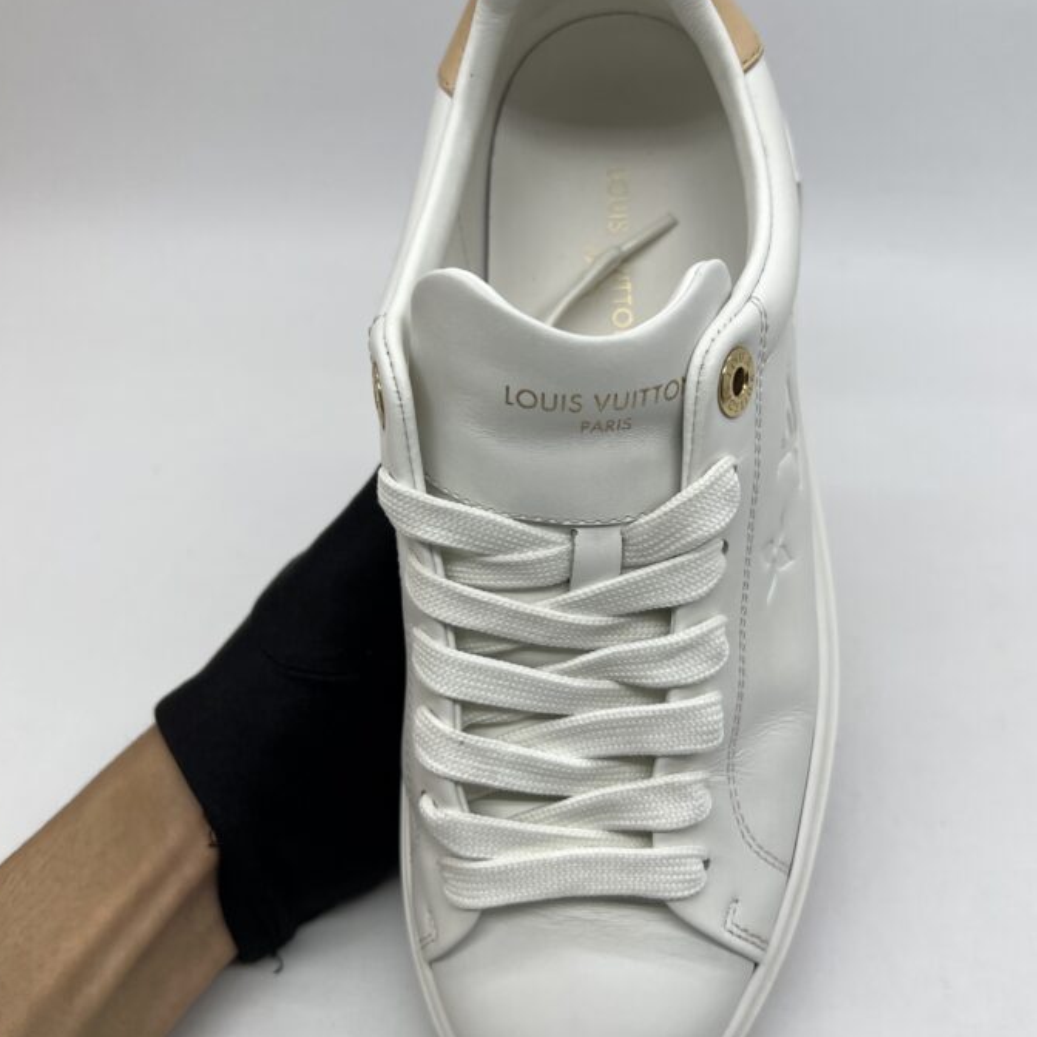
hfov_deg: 47.2
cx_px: 569
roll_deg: +0.0
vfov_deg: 47.2
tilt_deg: -42.1
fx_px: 1186
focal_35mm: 35
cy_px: 475
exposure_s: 1/407
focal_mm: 5.7
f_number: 1.5
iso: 50
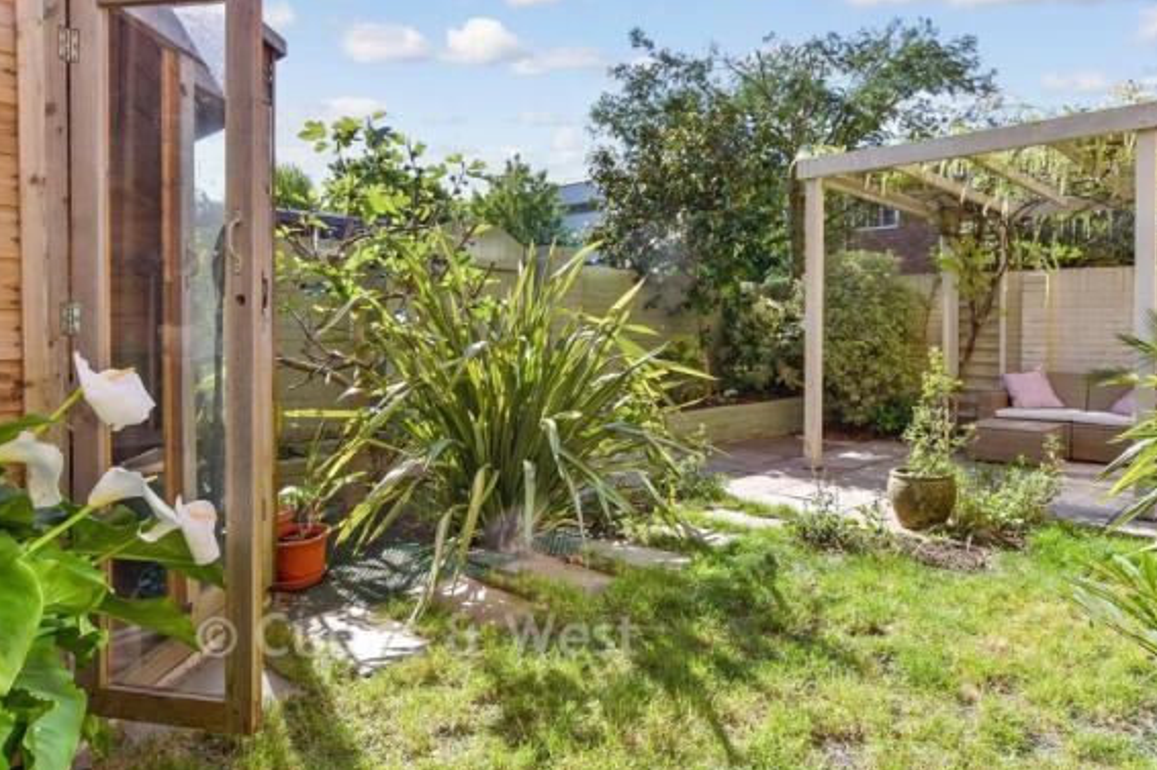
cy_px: 330
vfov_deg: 57.0
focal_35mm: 22
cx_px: 631
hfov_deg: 78.4
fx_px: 707
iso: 200
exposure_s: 1/250
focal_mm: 13
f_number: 8
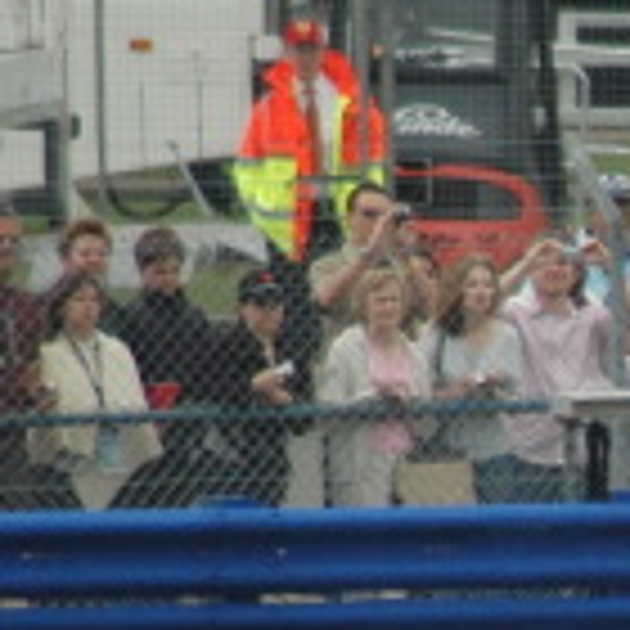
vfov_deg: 1.0
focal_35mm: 1741
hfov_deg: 1.0
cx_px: 1332
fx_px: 35848
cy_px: 808
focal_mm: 300
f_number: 5.6
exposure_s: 1/2000
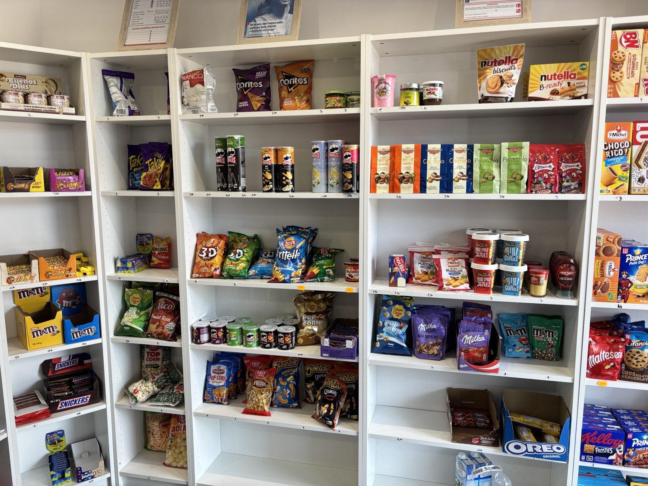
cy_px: 243
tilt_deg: -7.8
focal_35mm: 26
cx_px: 324
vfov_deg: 53.1
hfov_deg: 67.3
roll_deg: -0.1
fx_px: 487
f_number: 1.6
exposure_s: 1/100
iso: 64
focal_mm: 5.96
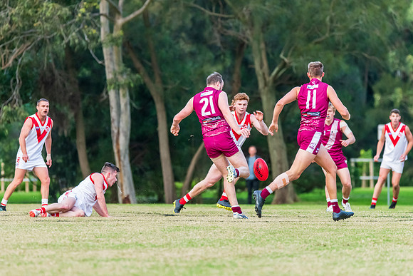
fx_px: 4330
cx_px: 201
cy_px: 138
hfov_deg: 5.5
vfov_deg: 3.6
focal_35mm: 377
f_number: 6
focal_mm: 350
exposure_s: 1/1250
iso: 3200
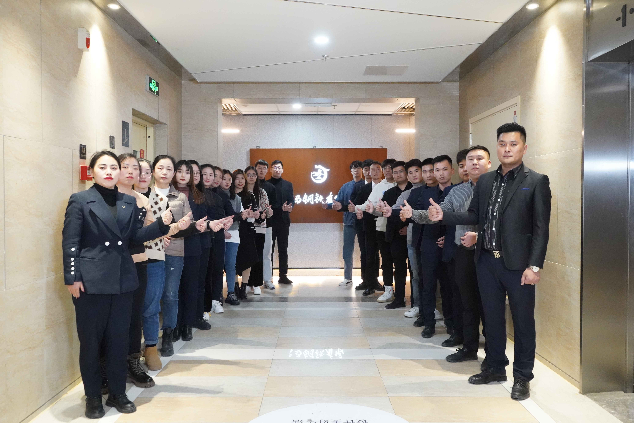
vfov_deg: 43.6
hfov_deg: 61.9
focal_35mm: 30
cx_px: 317
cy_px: 212
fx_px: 528
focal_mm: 30
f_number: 6.3
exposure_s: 1/100
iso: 16000
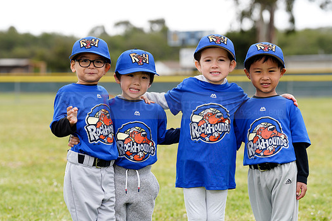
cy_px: 100
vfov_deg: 9.7
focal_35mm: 141
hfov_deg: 14.6
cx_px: 164
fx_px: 1300
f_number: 4.5
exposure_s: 1/250
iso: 100
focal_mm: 128
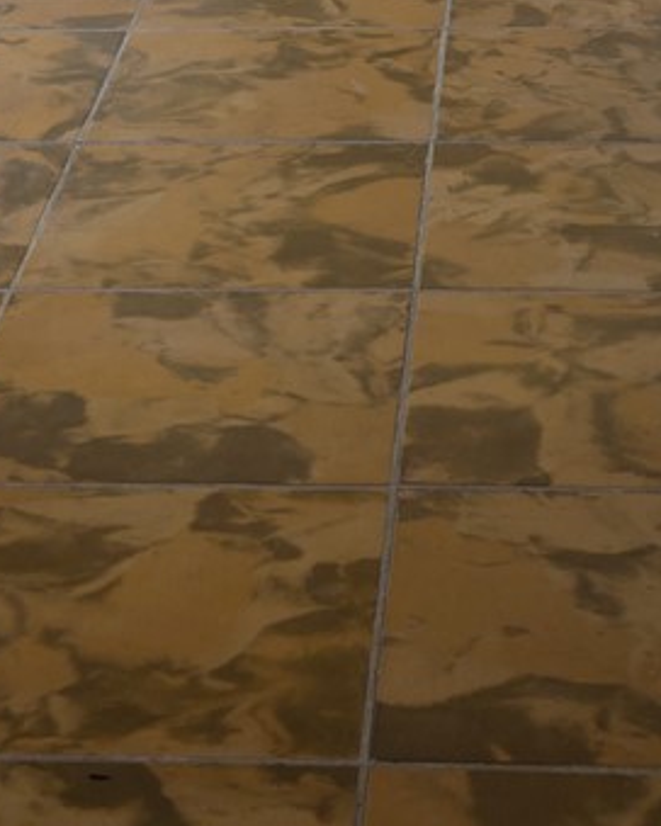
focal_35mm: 110
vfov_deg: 16.8
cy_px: -125
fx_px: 2690
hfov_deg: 14.0
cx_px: 311
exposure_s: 1/39.1
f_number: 1.68
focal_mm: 6.9
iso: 77
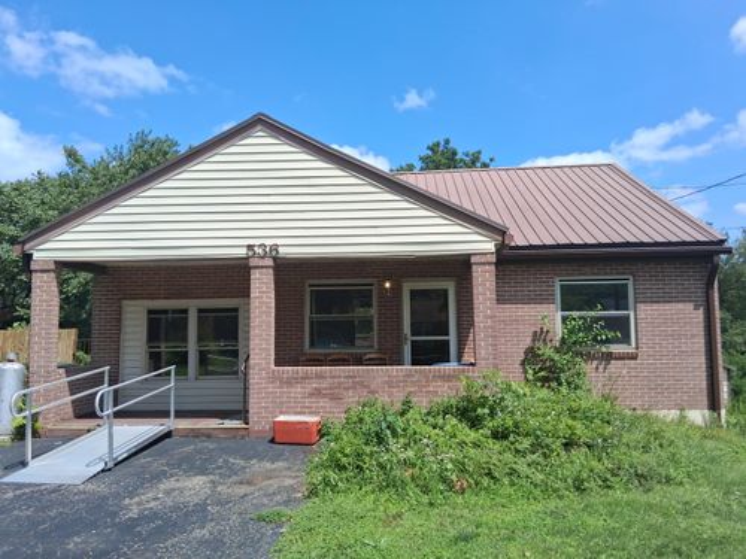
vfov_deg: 53.1
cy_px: 280
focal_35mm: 26
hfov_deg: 67.3
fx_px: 560
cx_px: 373
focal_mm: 3.98
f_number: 1.8
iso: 25
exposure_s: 1/525
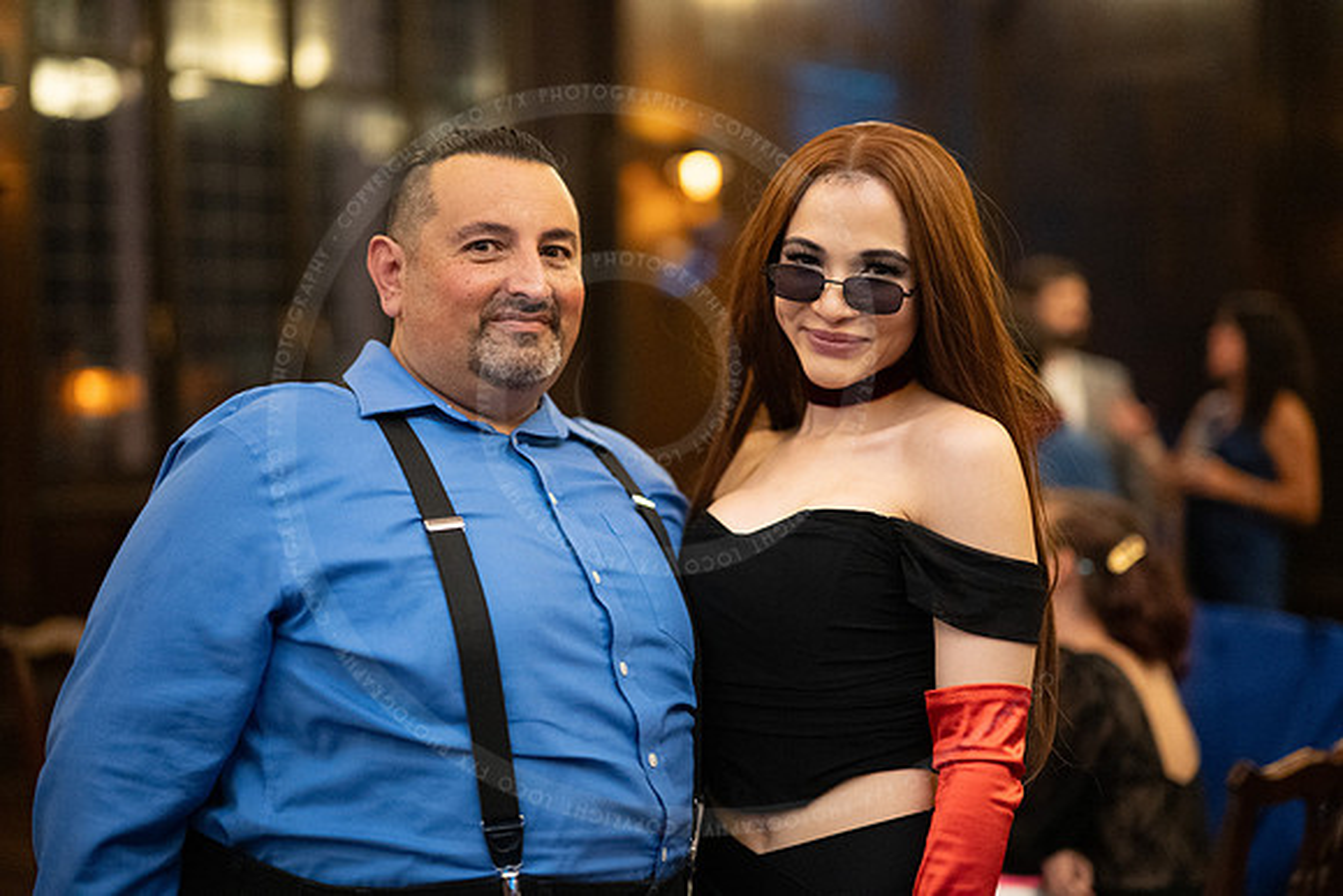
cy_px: 448
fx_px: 1866
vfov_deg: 27.0
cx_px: 672
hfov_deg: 39.6
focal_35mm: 50
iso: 6400
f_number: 1.2
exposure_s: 1/125
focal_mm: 50
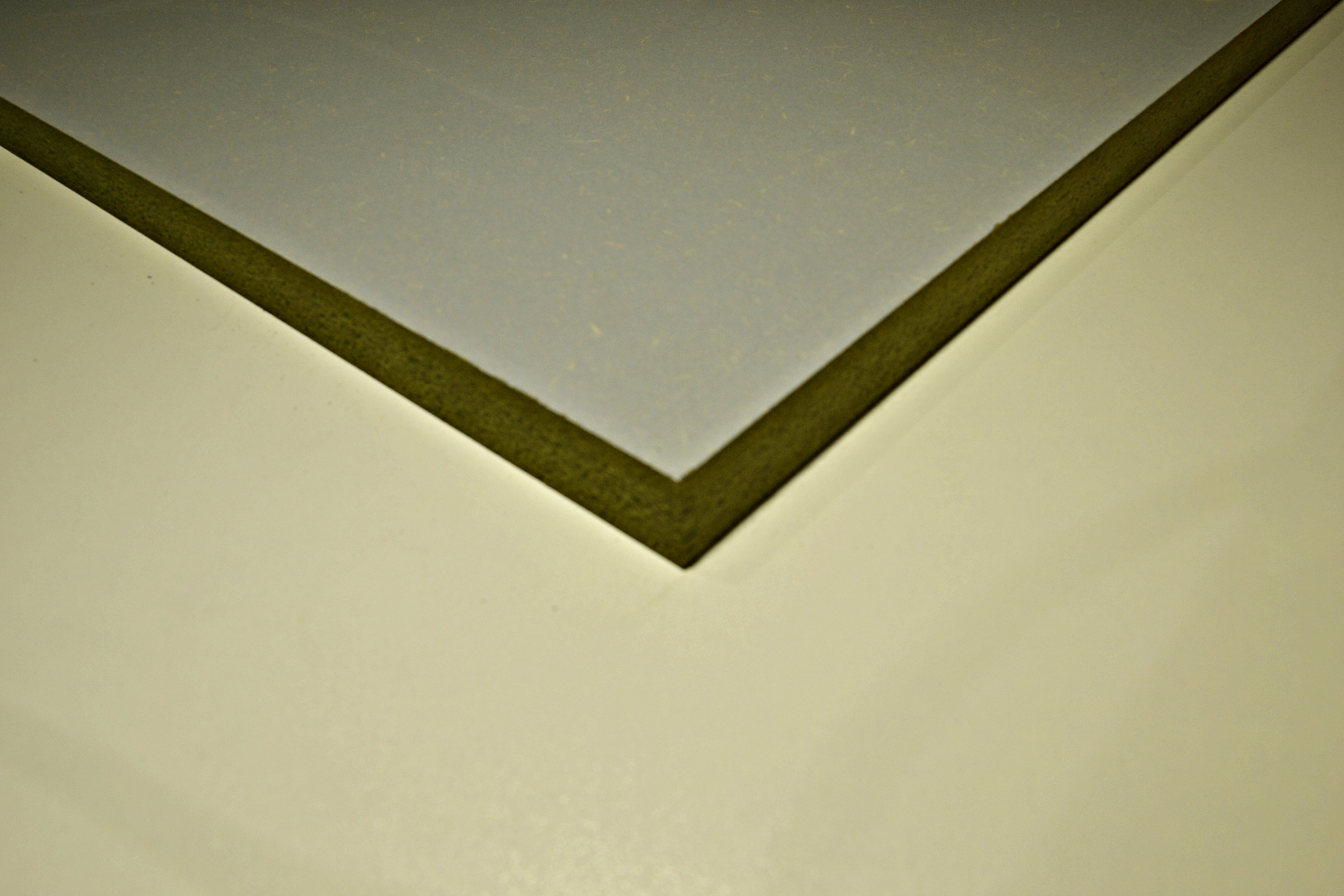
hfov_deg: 59.5
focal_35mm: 32
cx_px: 672
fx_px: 1176
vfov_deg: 41.7
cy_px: 448
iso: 125
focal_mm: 21
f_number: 8
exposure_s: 1/125
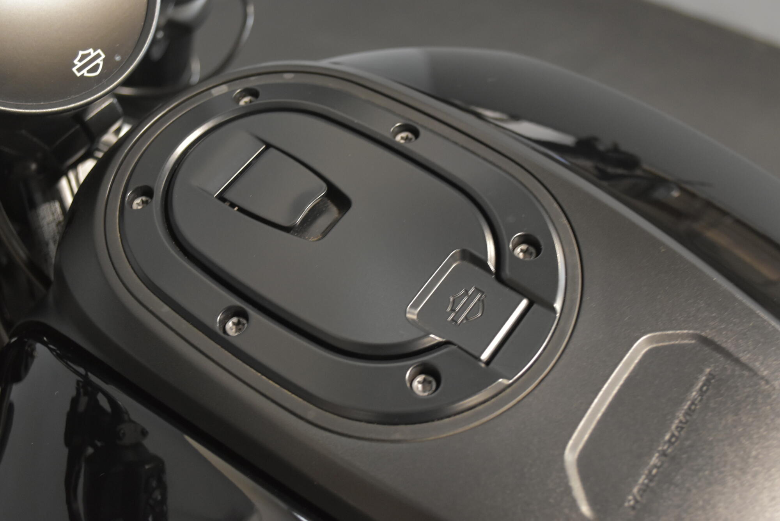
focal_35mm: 42
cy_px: 260
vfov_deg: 31.9
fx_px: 910
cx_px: 390
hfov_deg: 46.4
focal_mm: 28
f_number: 4.5
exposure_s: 1/13
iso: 1600
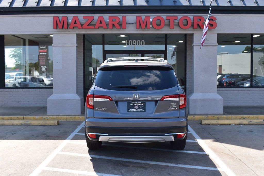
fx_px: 297
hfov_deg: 47.9
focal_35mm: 40
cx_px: 132
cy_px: 88
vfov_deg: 33.0
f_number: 10
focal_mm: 27
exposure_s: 1/250
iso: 400
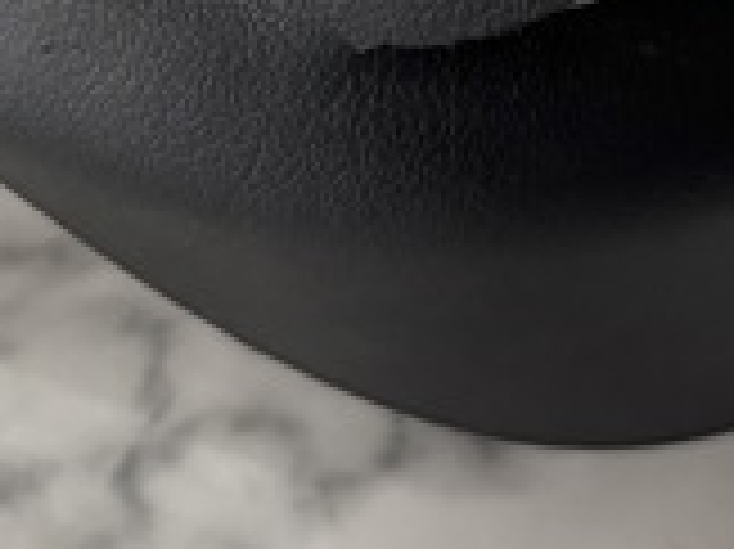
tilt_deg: -43.2
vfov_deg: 13.2
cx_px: 473
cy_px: -400
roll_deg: +3.5
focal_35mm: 102
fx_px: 2161
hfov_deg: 19.2
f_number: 1.6
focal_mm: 5.96
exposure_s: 1/40
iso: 640
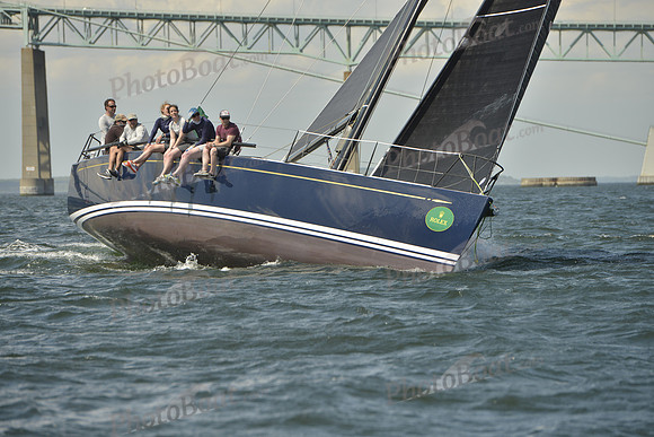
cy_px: 218
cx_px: 327
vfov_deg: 7.0
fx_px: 3543
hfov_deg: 10.5
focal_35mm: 195
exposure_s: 1/1600
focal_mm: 195
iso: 280
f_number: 7.1
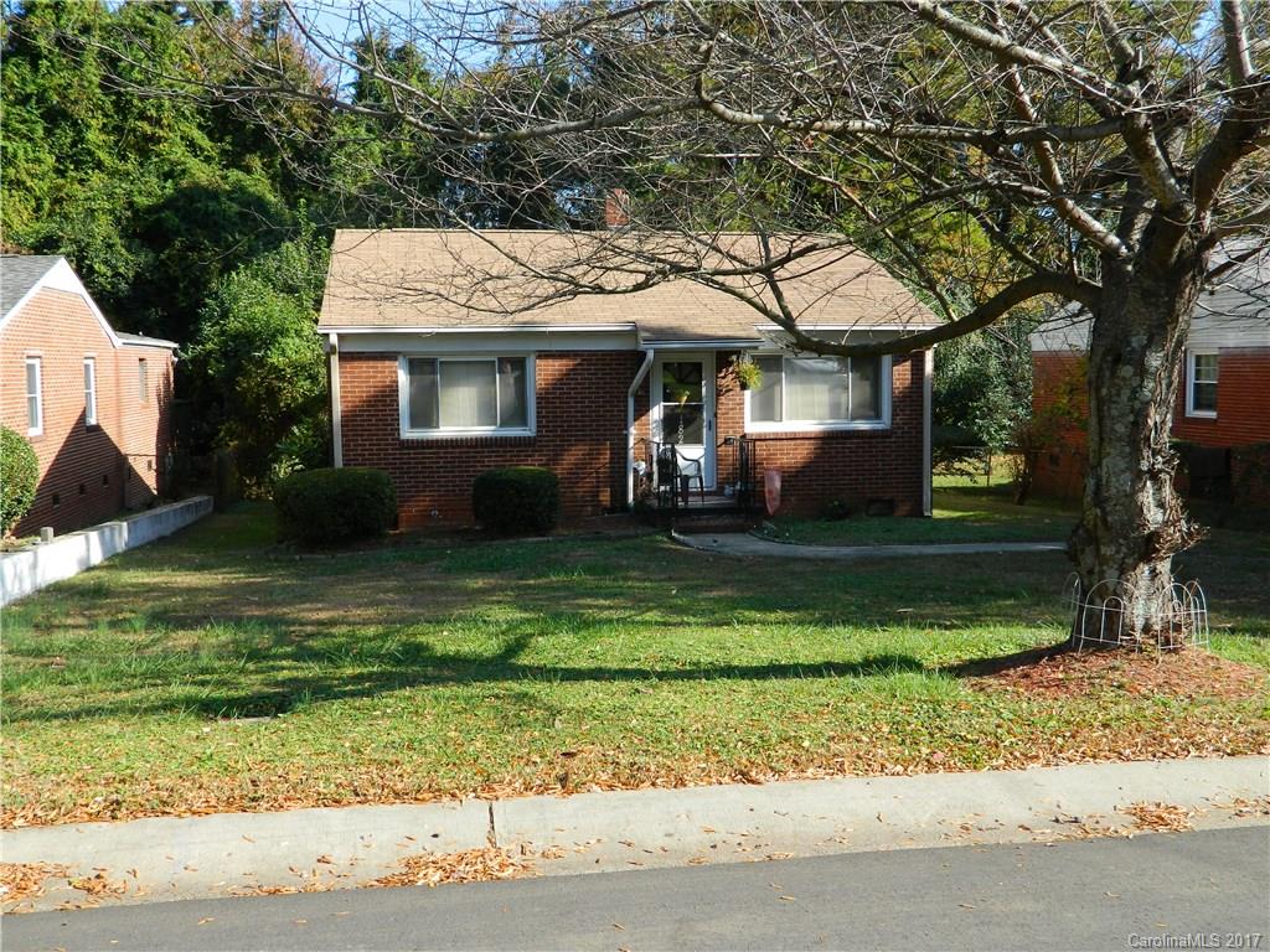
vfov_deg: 40.7
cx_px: 635
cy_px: 476
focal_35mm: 35
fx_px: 1284
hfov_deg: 52.6
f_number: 3.3
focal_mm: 6.2
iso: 80
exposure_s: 1/320
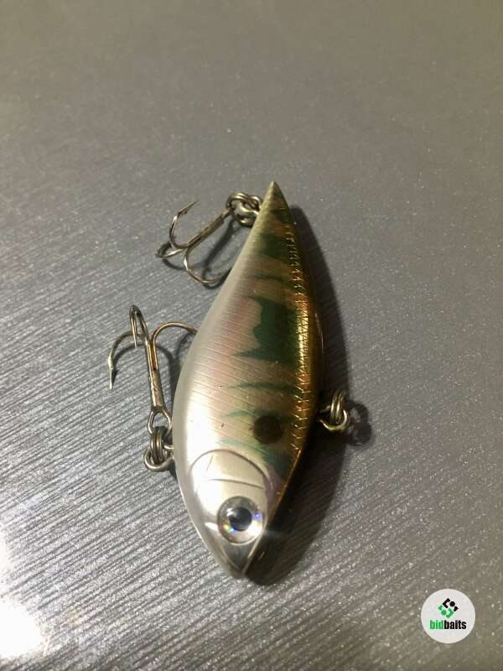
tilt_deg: -58.8
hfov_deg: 48.2
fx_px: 562
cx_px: 252
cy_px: 336
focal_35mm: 29
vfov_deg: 61.7
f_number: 2.2
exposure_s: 1/33
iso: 160
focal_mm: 4.15
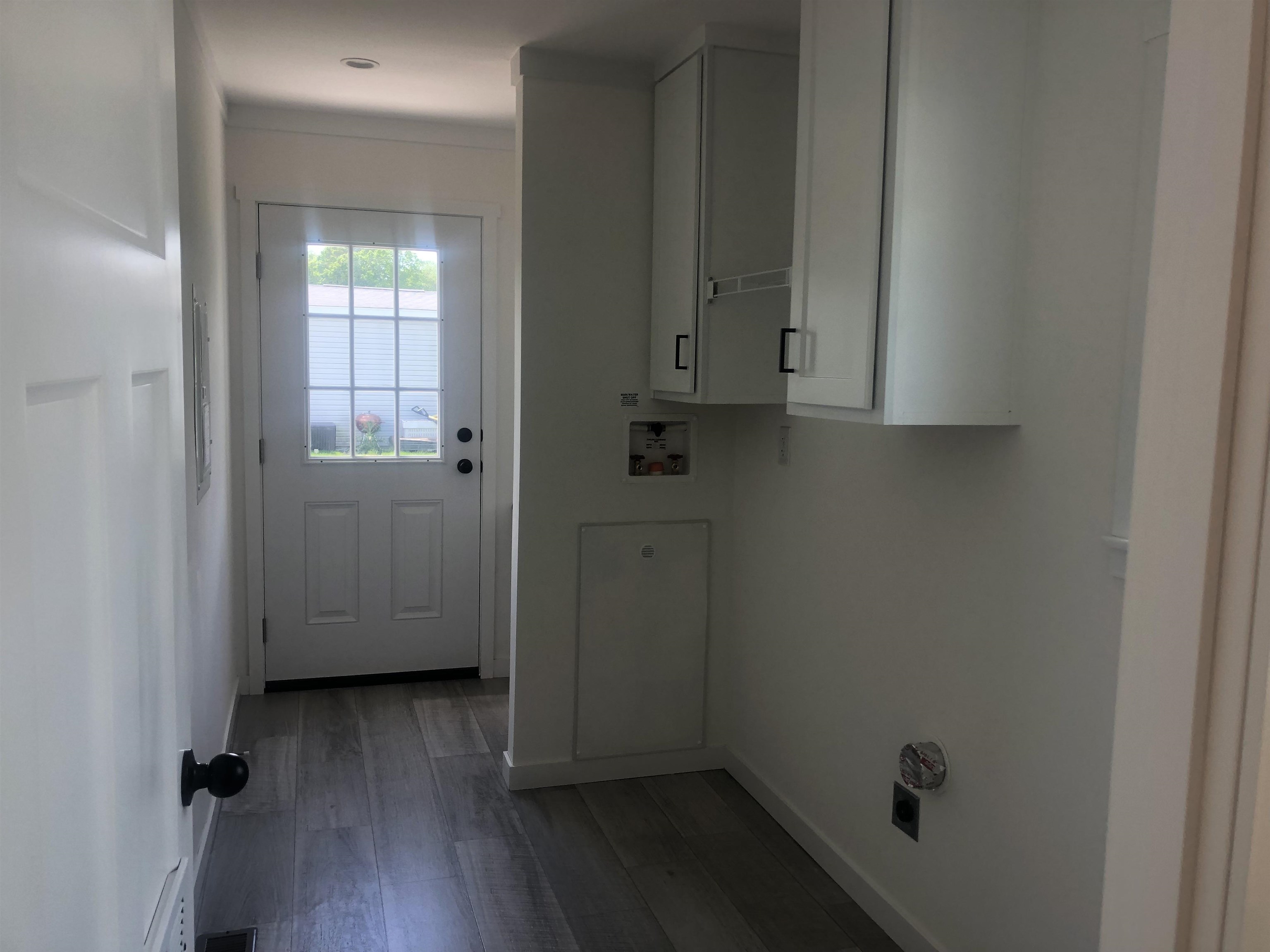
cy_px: 476
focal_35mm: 28
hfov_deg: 63.4
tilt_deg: -6.9
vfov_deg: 49.7
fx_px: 1027
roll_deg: -0.1
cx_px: 635
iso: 40
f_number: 1.8
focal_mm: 4
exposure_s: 1/120
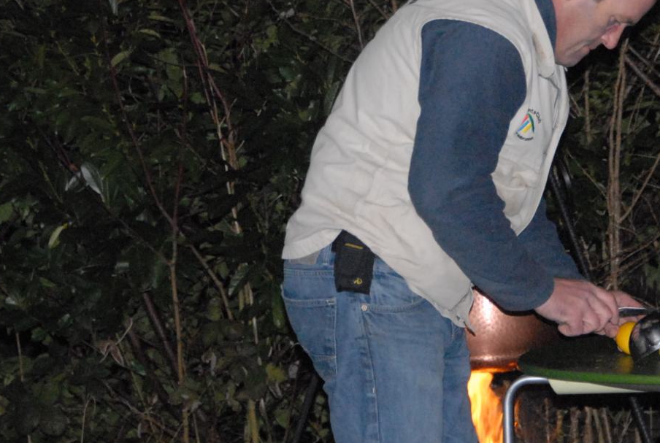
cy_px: 200
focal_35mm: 267
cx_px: 504
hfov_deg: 7.7
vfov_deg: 5.2
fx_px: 4905
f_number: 5.3
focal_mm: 90
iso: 1600
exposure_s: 1/60
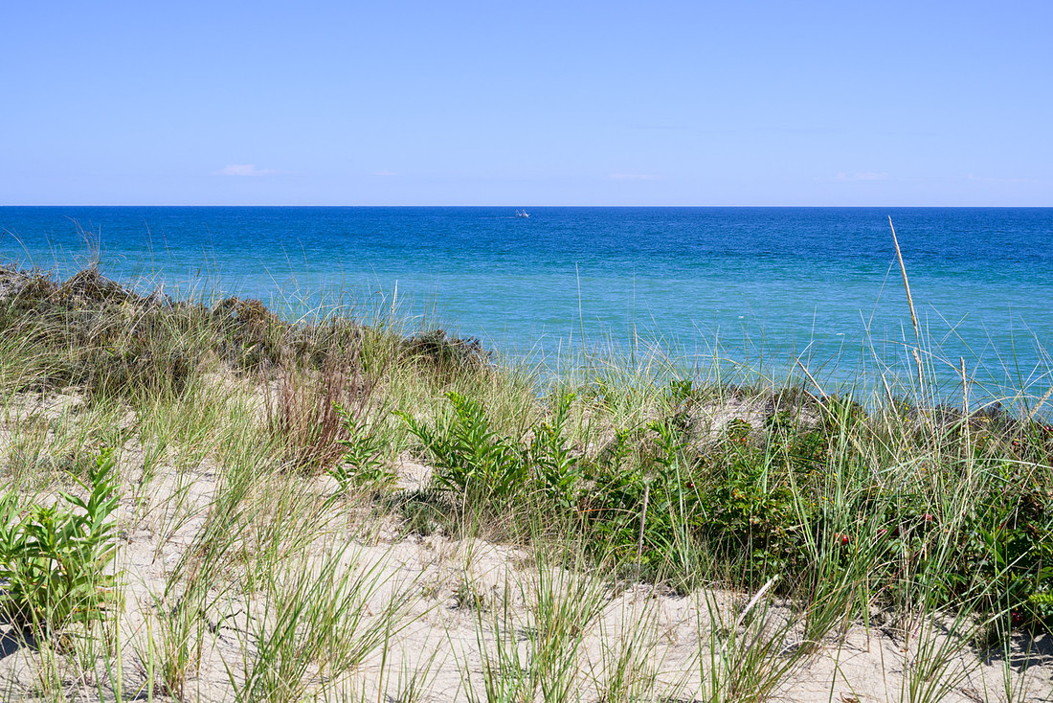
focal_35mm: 45
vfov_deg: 29.6
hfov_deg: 43.3
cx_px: 526
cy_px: 352
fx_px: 1327
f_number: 16
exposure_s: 1/200
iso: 200
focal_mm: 44
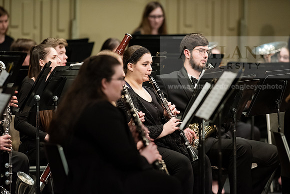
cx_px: 145
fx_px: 2417
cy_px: 97
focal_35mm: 300
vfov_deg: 4.6
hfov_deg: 6.9
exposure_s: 1/250
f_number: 3.5
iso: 4000
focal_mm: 300
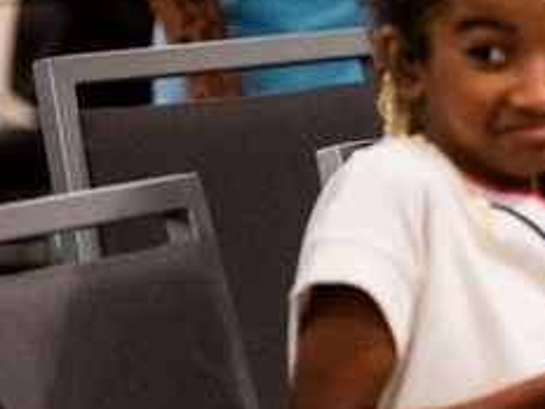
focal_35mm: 638
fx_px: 10045
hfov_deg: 3.1
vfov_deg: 2.3
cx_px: 1031
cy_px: 297
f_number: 2.8
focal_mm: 150
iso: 2500
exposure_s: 1/100
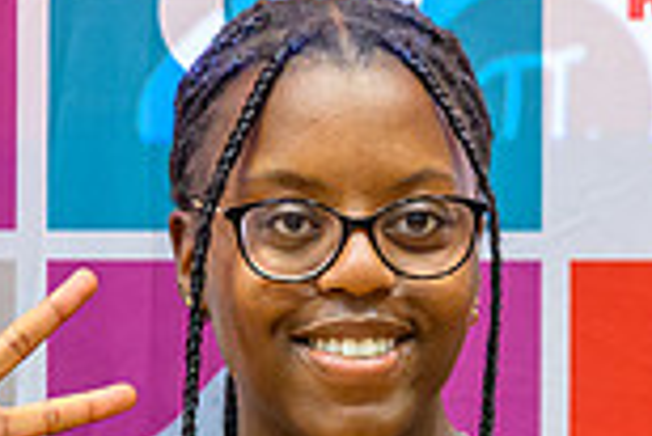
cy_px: 485
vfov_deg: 2.4
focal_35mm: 575
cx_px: 521
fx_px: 10423
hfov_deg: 3.6
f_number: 2.8
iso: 8000
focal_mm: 150
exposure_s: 1/500
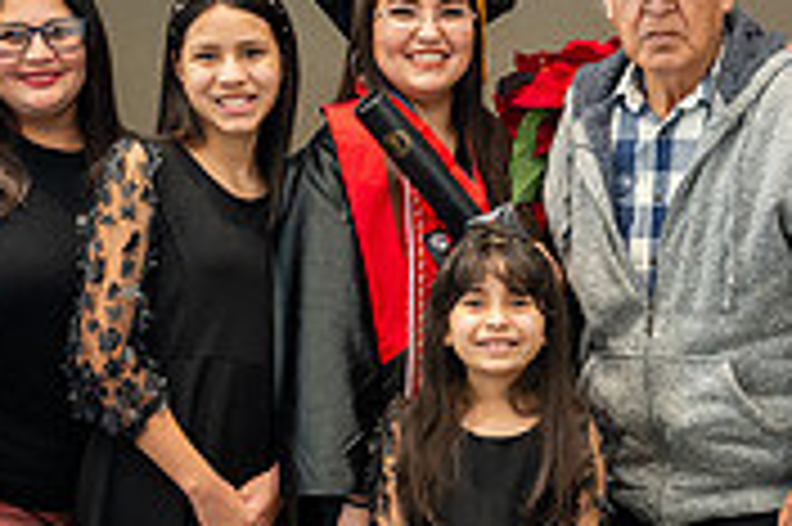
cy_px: 367
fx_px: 2264
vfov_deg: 13.2
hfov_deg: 19.7
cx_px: 568
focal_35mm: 103
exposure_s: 1/125
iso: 1000
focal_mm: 28
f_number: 2.8
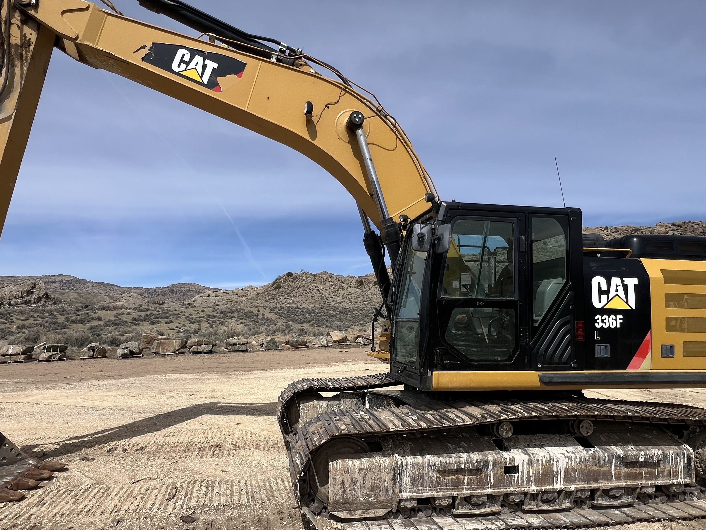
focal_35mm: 20
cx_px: 326
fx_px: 408
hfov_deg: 81.6
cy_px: 291
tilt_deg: +4.8
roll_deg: -1.4
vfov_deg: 65.8
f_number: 1.8
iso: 32
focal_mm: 1.57
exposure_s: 1/2421
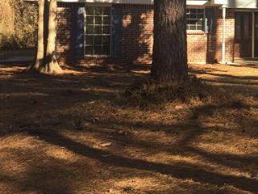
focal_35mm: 58
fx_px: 432
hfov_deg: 30.9
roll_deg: -0.9
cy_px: 29
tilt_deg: +0.3
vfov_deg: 24.7
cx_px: 257
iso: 32
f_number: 2.2
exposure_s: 1/416
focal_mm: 4.15
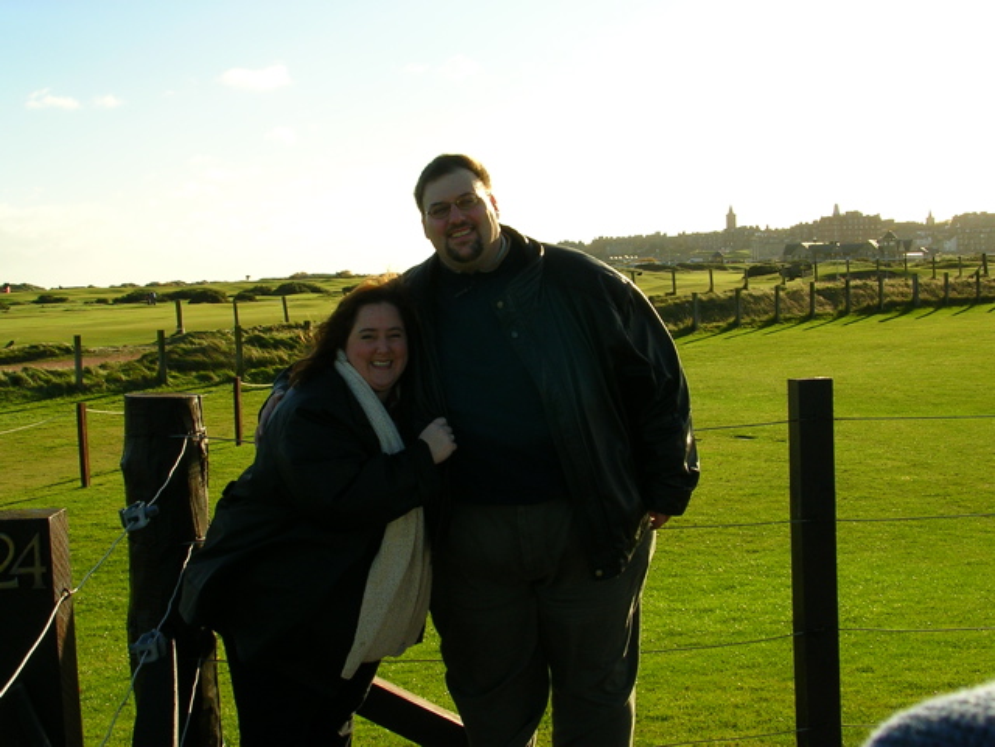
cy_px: 374
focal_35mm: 49
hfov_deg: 38.9
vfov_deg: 29.7
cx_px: 498
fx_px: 1408
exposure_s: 1/175
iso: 50
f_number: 6.2
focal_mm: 7.5
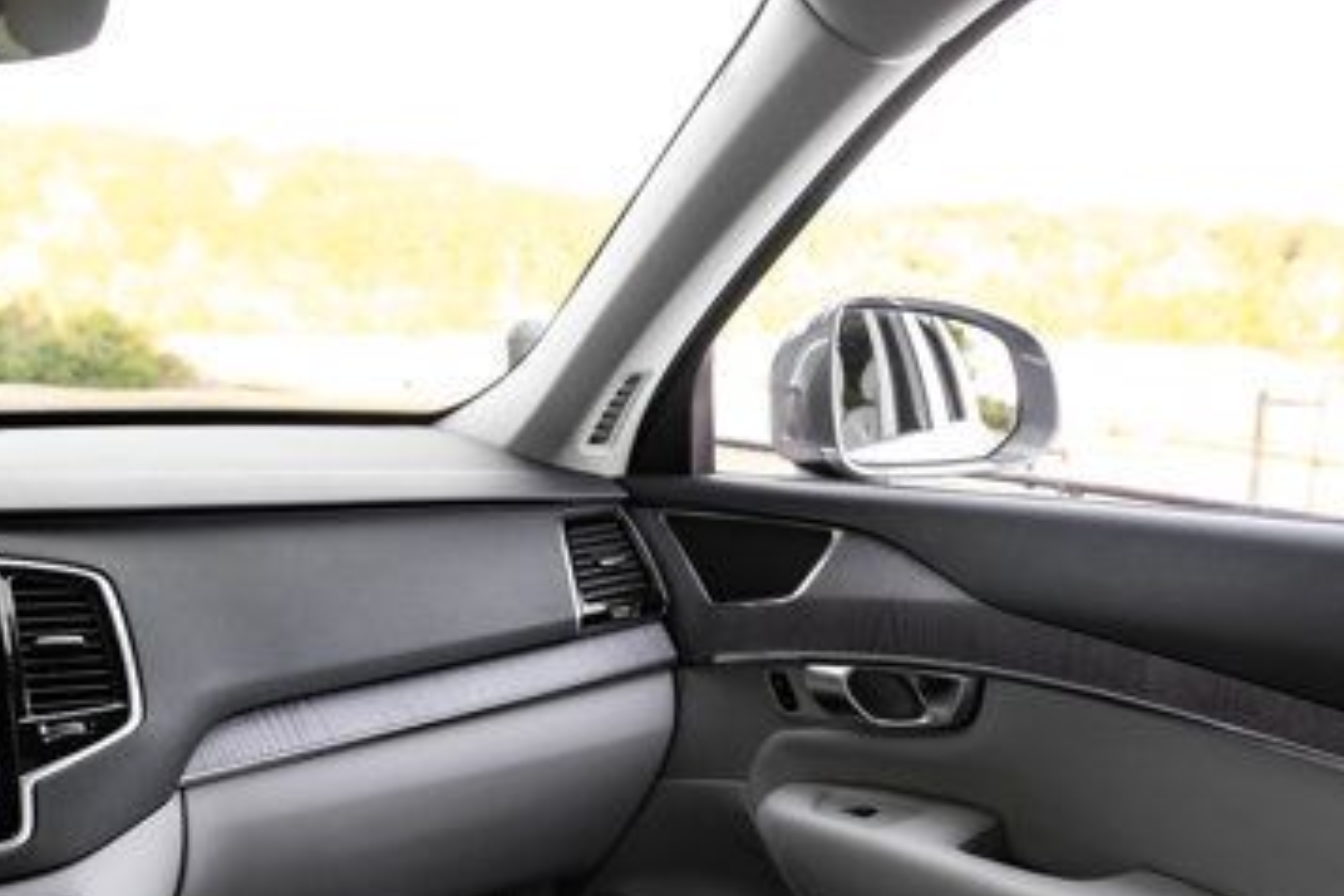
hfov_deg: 44.8
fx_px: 1605
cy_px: 608
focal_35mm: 43
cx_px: 459
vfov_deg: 30.9
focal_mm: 24
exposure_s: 1/250
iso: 640
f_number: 4.5
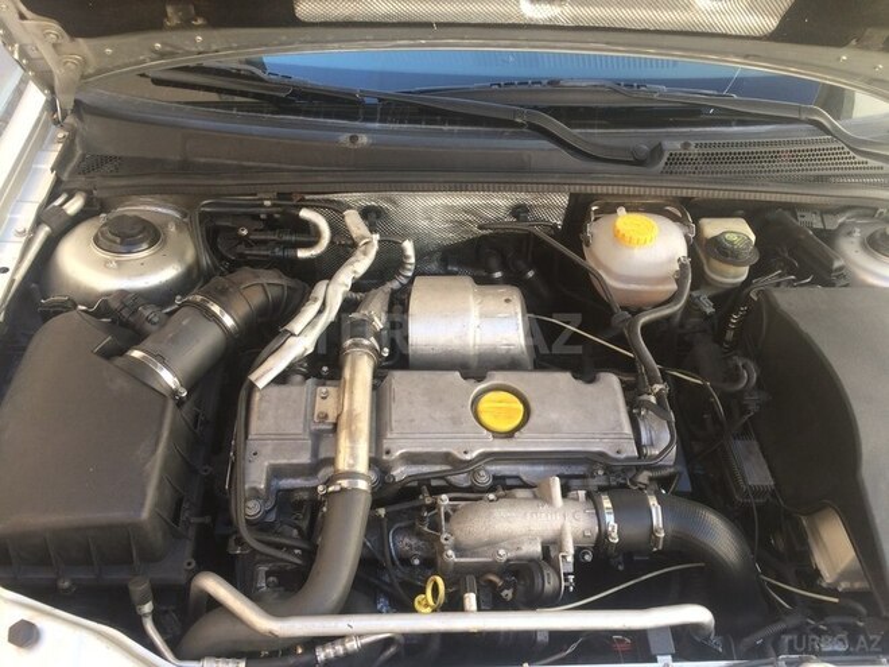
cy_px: 334
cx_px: 444
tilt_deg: -40.7
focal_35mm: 29
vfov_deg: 48.2
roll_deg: -6.1
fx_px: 745
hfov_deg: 61.7
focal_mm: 4.15
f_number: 2.2
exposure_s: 1/222
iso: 32
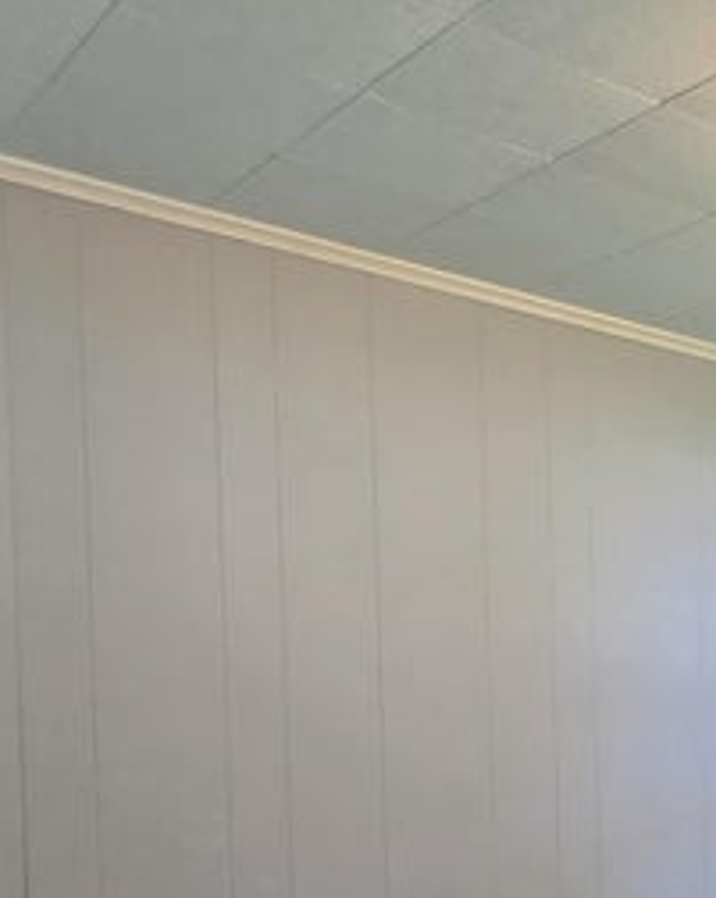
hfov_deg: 26.9
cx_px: 1021
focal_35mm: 43
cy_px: 763
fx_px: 1141
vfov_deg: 40.5
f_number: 2.2
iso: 160
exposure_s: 1/60
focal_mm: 2.2
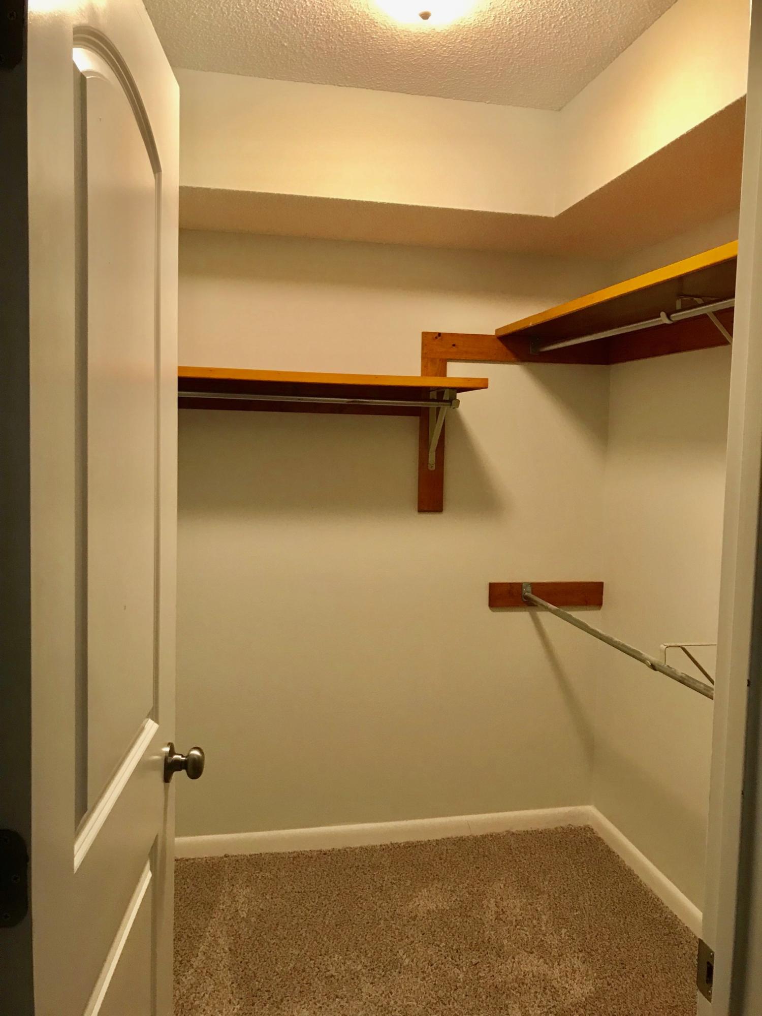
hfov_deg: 49.7
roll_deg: -0.8
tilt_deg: -3.6
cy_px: 508
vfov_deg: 63.4
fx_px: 822
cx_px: 381
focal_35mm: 28
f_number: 1.8
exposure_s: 1/17
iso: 40
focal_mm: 3.99
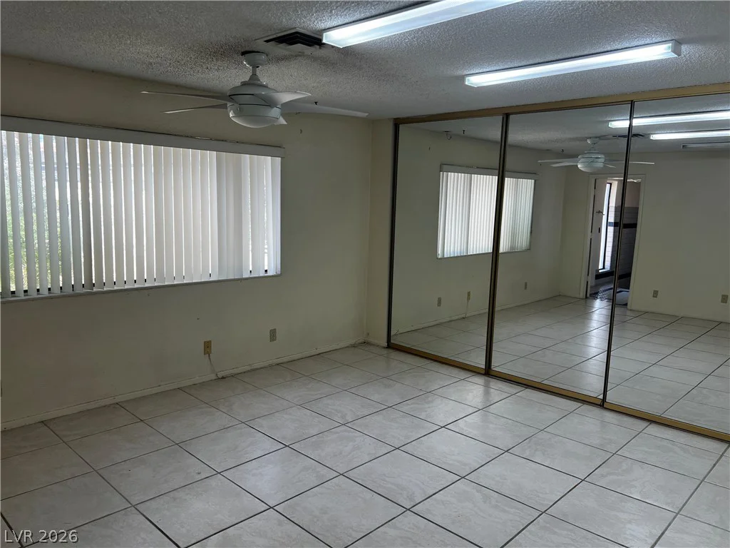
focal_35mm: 26
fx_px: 548
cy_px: 274
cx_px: 365
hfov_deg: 67.3
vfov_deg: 53.1
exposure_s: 1/120
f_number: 1.5
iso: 50
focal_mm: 5.7
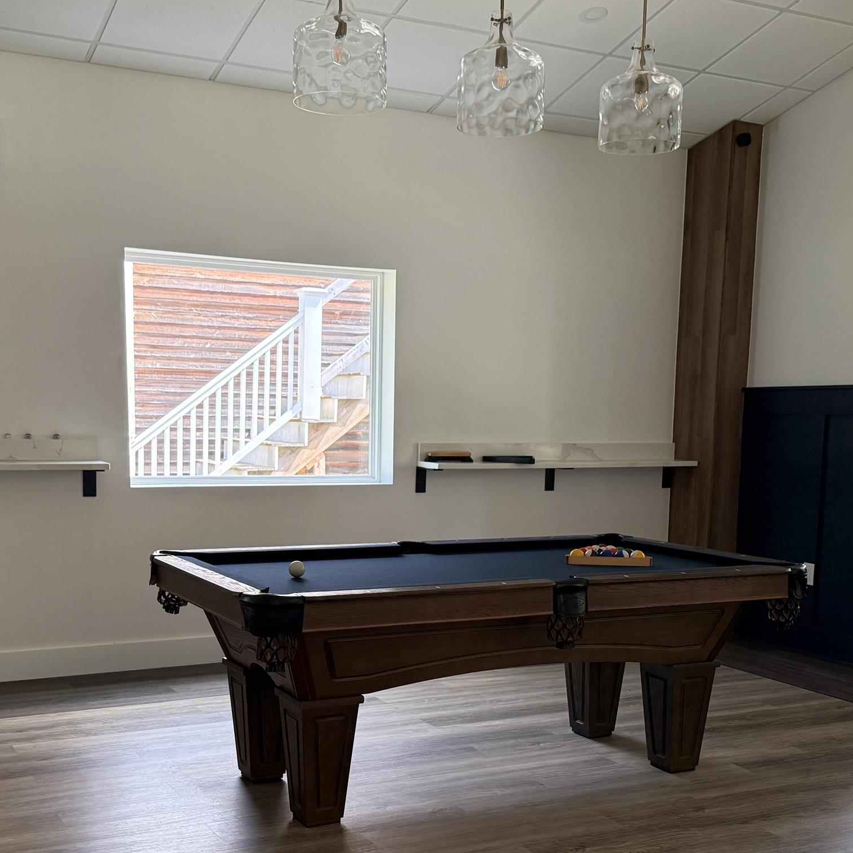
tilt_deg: -6.8
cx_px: 410
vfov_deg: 38.8
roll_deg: -1.3
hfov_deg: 39.2
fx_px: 1199
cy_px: 550
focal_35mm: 43
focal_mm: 6.76
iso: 200
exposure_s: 1/178
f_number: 1.78
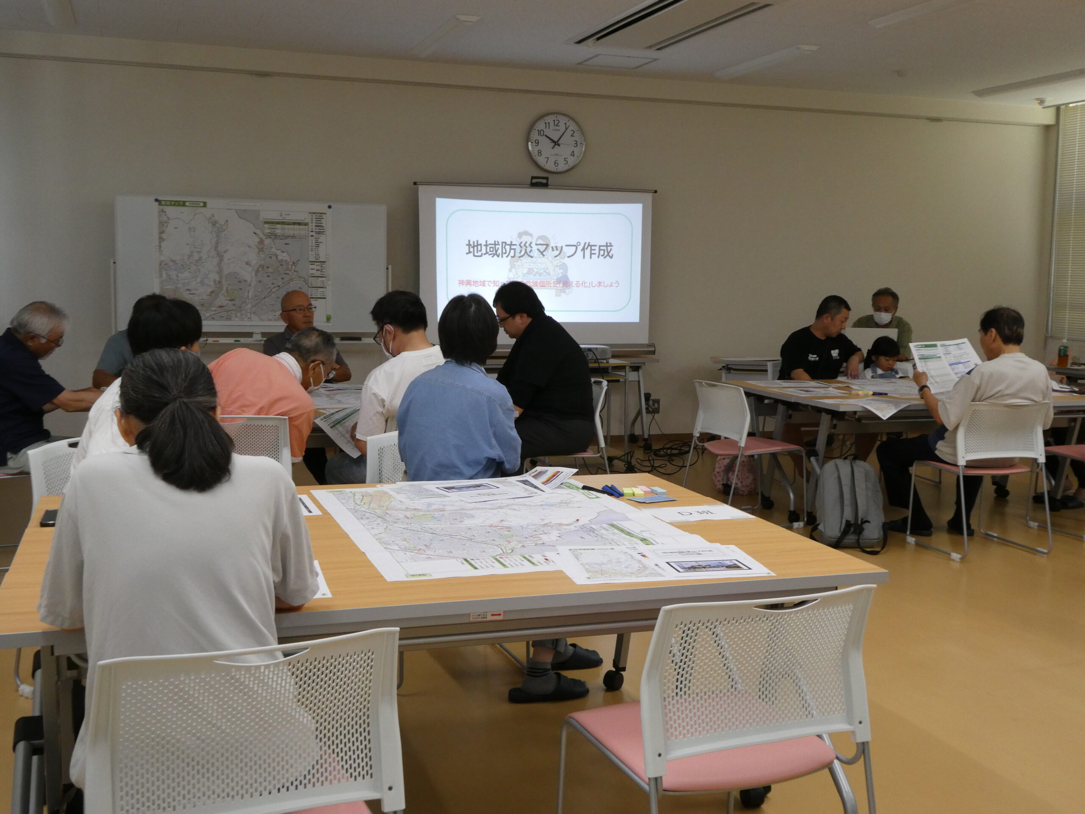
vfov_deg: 38.7
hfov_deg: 50.1
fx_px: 1160
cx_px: 542
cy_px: 407
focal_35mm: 37
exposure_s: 1/80
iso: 250
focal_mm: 6.7
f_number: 3.7
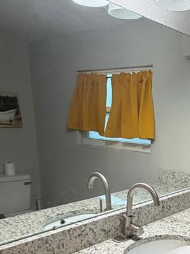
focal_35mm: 41
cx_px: 175
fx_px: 300
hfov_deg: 33.1
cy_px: 227
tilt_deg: -21.3
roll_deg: -3.4
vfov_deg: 42.2
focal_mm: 2.22
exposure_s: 1/60
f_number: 2.2
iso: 200
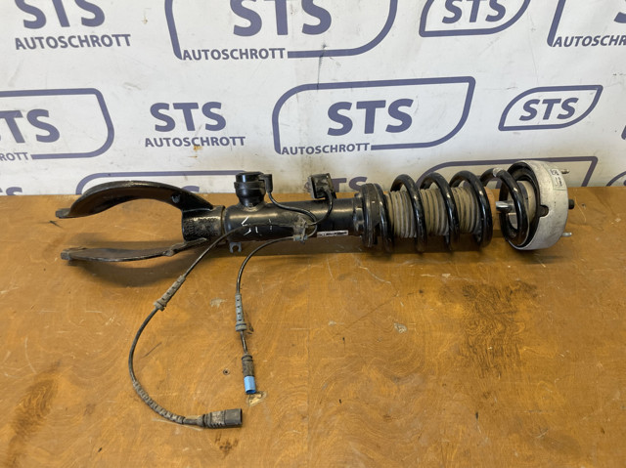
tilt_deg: -41.7
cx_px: 313
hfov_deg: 67.3
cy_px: 234
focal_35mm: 26
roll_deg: +1.8
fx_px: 470
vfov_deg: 53.0
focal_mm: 4.2
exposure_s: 1/100
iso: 100
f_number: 1.6
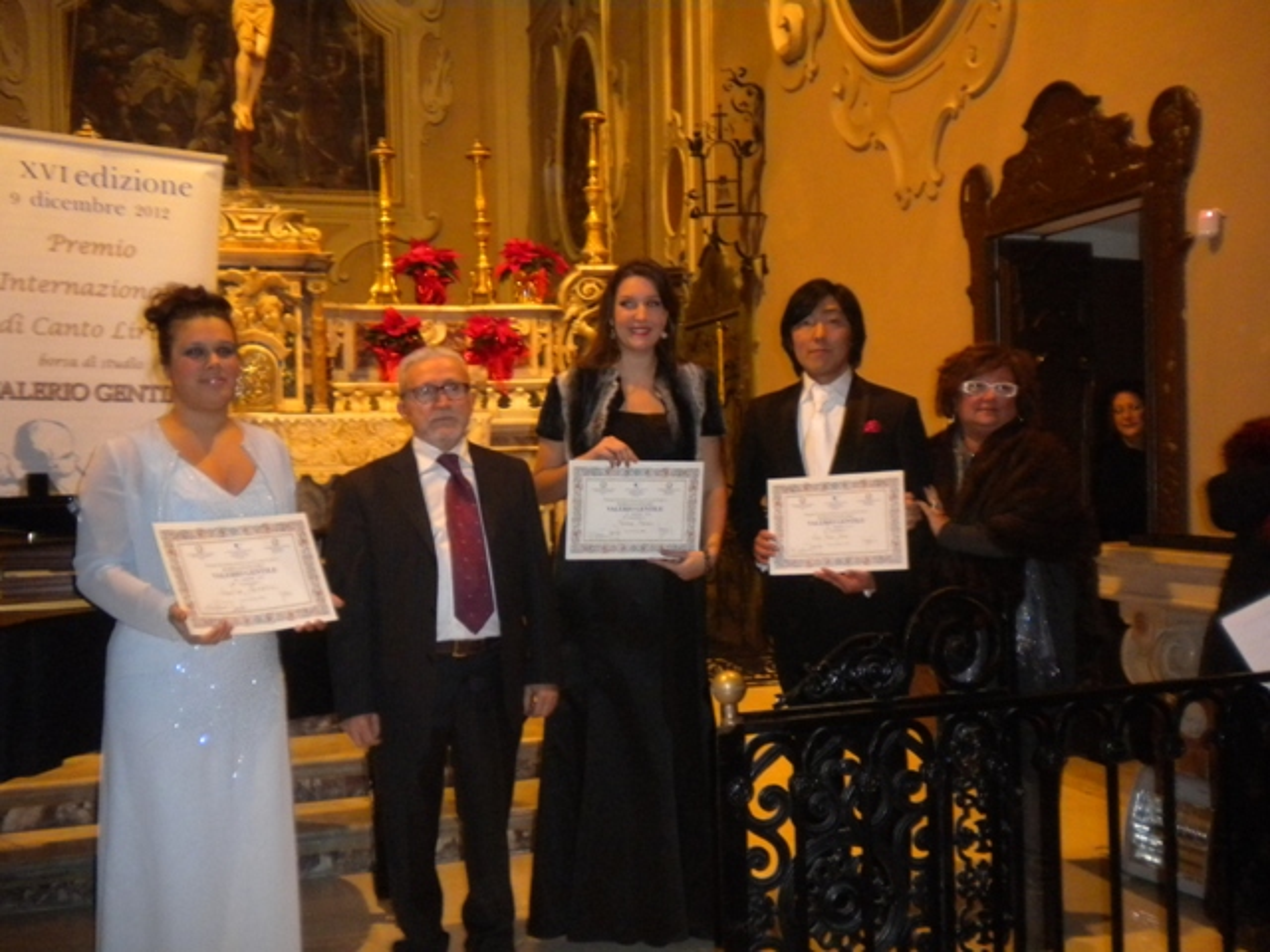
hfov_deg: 52.6
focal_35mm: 35
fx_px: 1284
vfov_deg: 40.7
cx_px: 635
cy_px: 476
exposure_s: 1/30
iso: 400
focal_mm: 6.3
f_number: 3.1
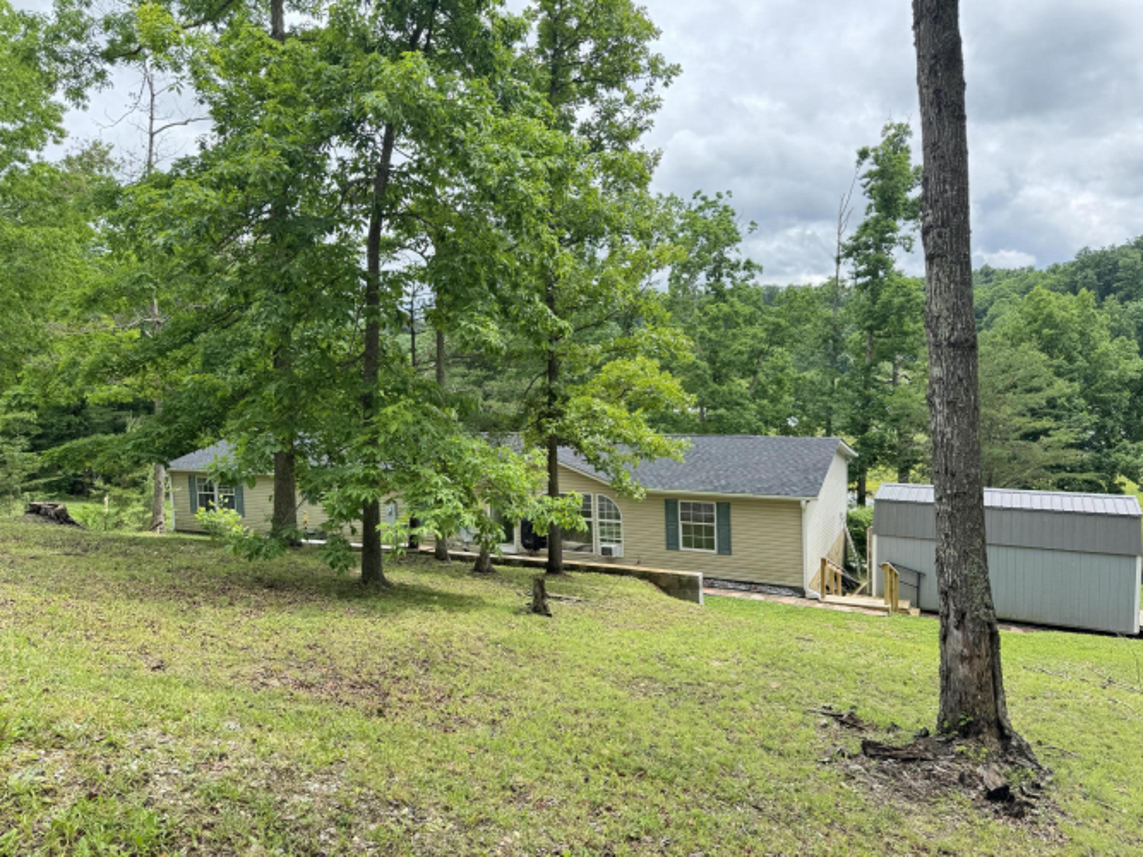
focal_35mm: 24
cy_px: 428
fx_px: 792
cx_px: 572
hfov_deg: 71.6
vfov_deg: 56.8
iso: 80
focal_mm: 6.76
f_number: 1.78
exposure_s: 1/900
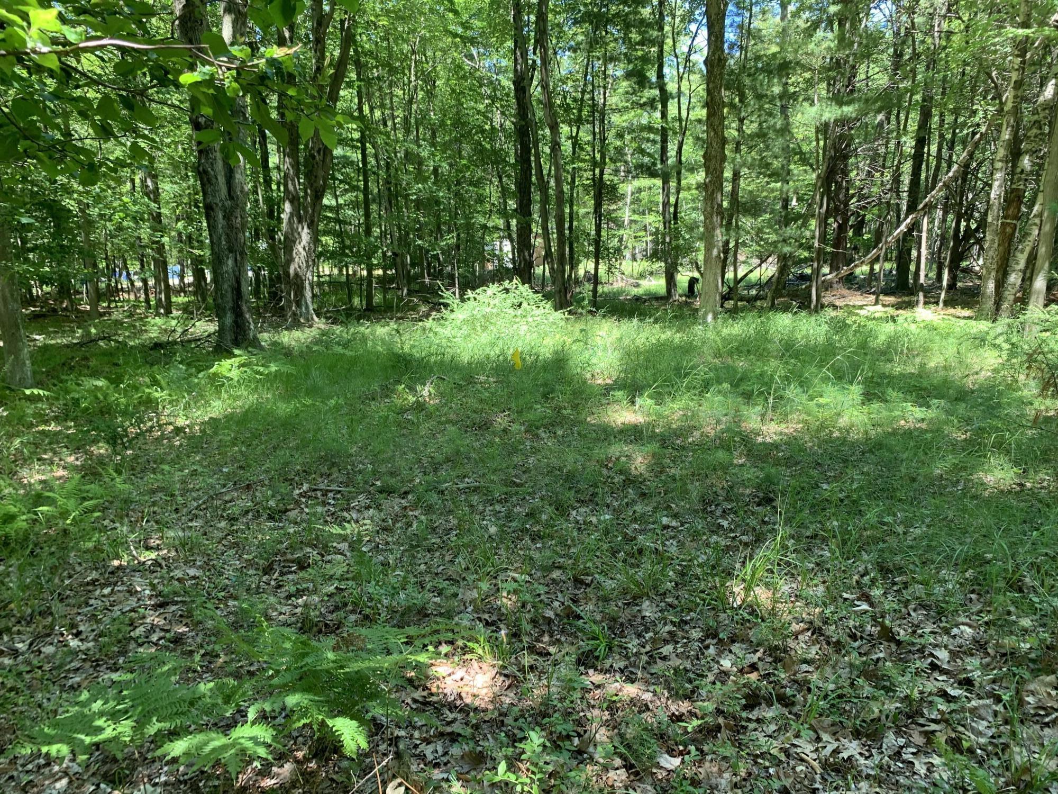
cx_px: 529
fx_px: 795
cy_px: 397
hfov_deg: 67.3
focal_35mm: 26
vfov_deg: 53.1
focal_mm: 4.25
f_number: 1.8
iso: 50
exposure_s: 1/121
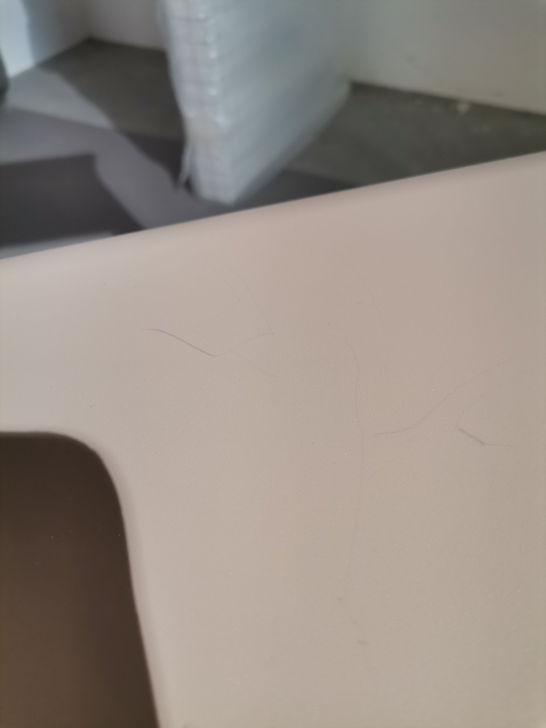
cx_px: 273
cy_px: 364
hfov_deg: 53.1
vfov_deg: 67.3
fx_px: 547
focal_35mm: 26
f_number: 1.8
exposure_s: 1/50
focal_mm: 4.75
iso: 320
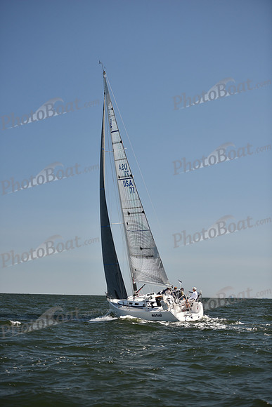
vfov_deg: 28.8
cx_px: 136
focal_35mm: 70
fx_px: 793
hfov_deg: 19.5
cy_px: 204
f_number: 2.8
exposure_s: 1/1600
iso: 250
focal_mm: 70
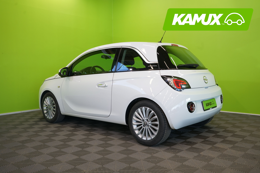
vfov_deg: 41.1
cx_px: 130
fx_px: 231
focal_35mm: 32
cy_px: 86
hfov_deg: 58.7
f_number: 6.3
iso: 400
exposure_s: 1/40
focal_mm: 32
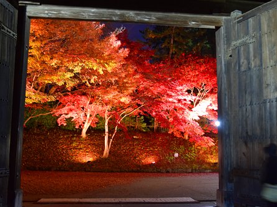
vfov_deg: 34.7
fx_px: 333
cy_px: 105
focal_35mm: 42
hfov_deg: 45.2
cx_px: 139
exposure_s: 1/4
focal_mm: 25
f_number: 4
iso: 1250
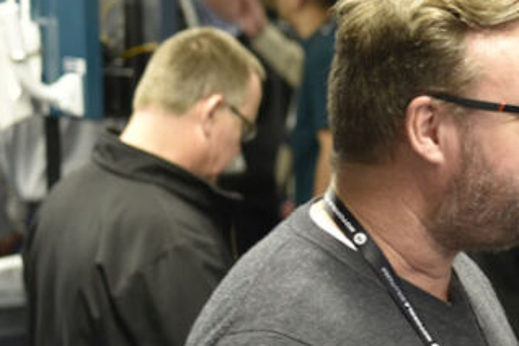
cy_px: 235
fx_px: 2321
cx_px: 819
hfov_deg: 12.1
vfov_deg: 8.5
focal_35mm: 161
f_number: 3.2
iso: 800
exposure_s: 1/60
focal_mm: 50
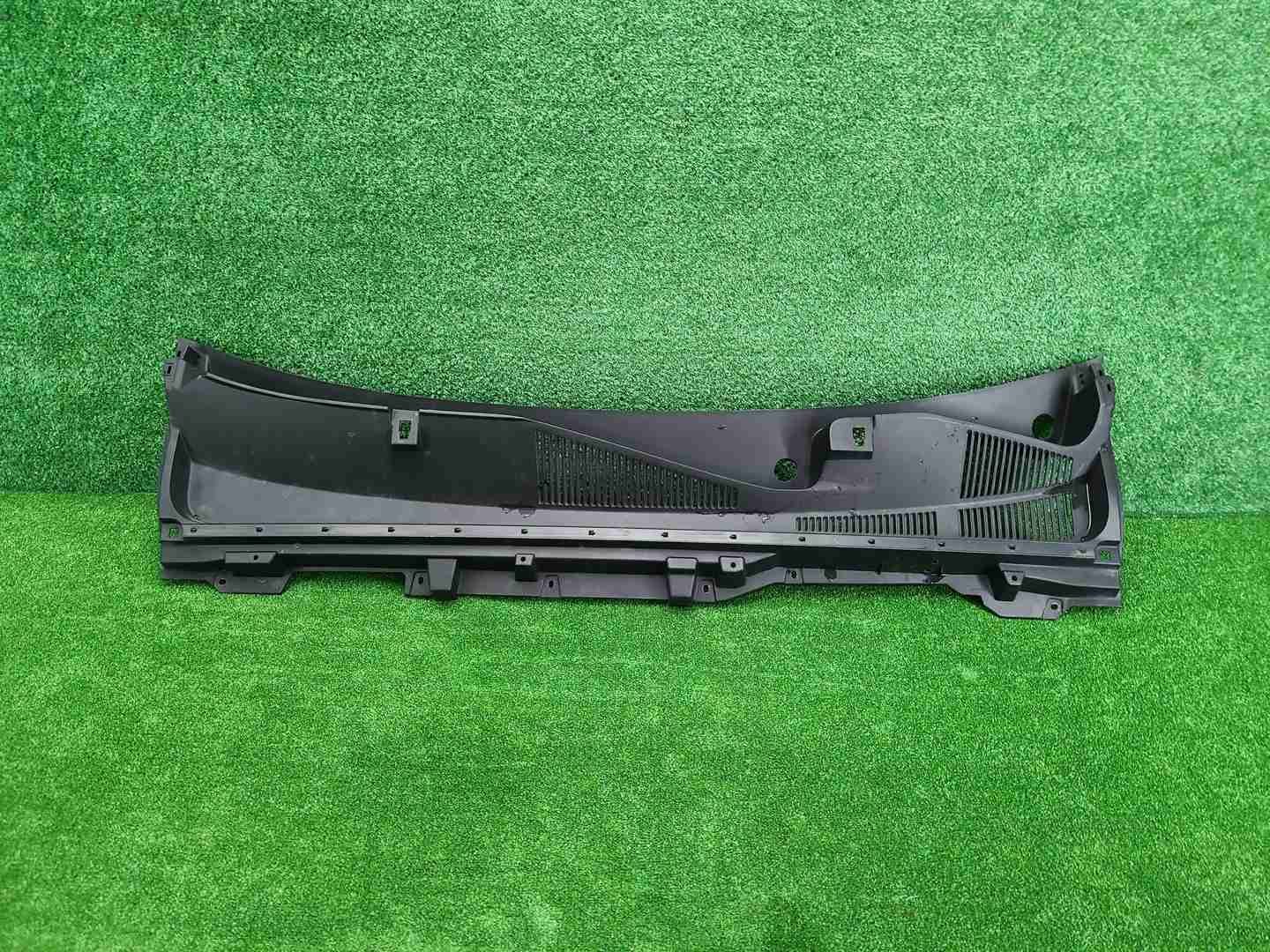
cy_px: 476
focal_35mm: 26
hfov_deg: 67.3
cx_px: 635
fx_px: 954
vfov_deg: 53.1
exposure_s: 1/50
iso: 295
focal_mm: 5.4
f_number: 1.8
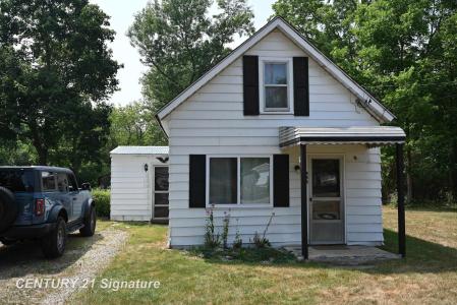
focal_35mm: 32
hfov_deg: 59.5
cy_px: 152
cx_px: 228
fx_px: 400
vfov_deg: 41.8
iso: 100
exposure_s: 1/320
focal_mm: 31.5
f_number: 6.3
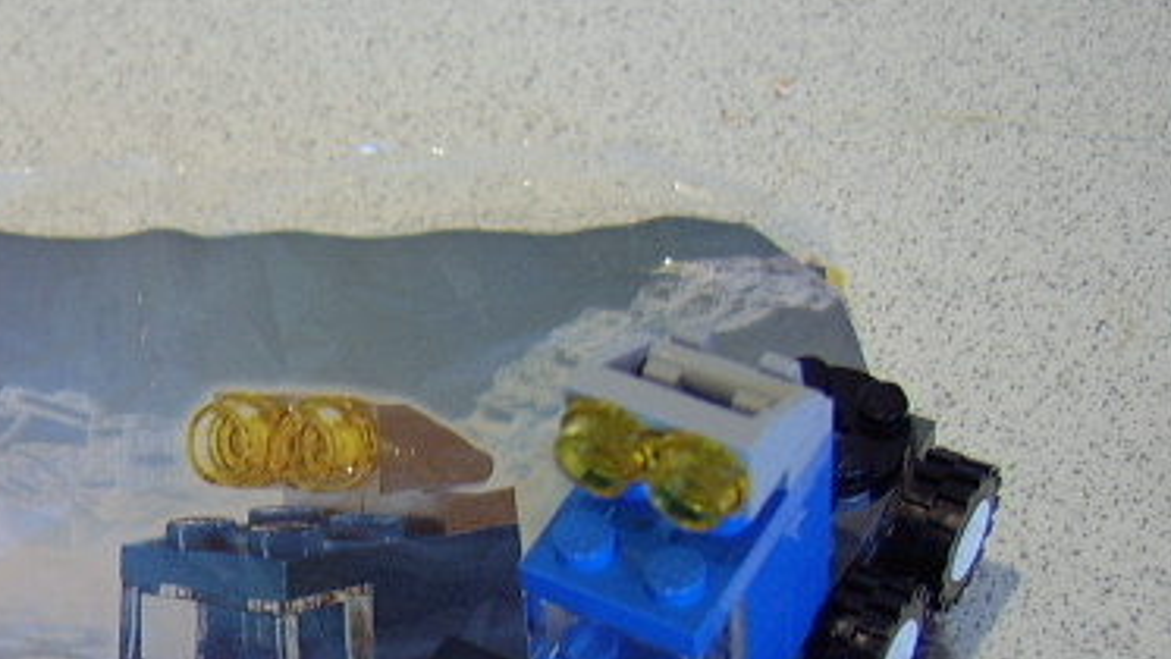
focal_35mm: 58
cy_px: 687
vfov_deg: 20.0
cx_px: 276
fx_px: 1801
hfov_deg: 35.1
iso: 100
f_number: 2.7
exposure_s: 1/27
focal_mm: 8.13
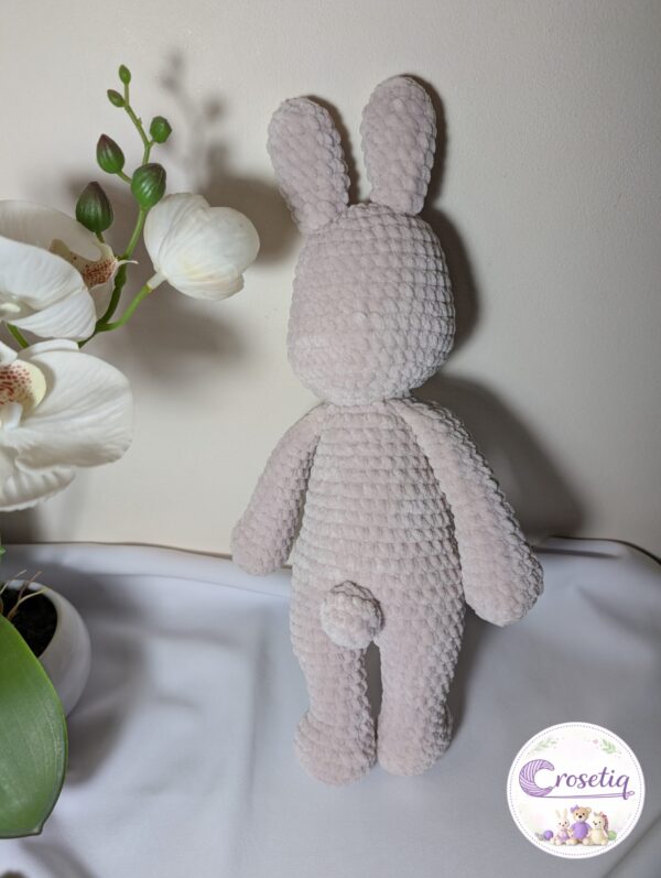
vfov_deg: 71.5
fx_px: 610
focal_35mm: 24
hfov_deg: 56.9
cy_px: 439
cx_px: 330
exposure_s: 1/60.2
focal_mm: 6.9
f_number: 1.68
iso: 43
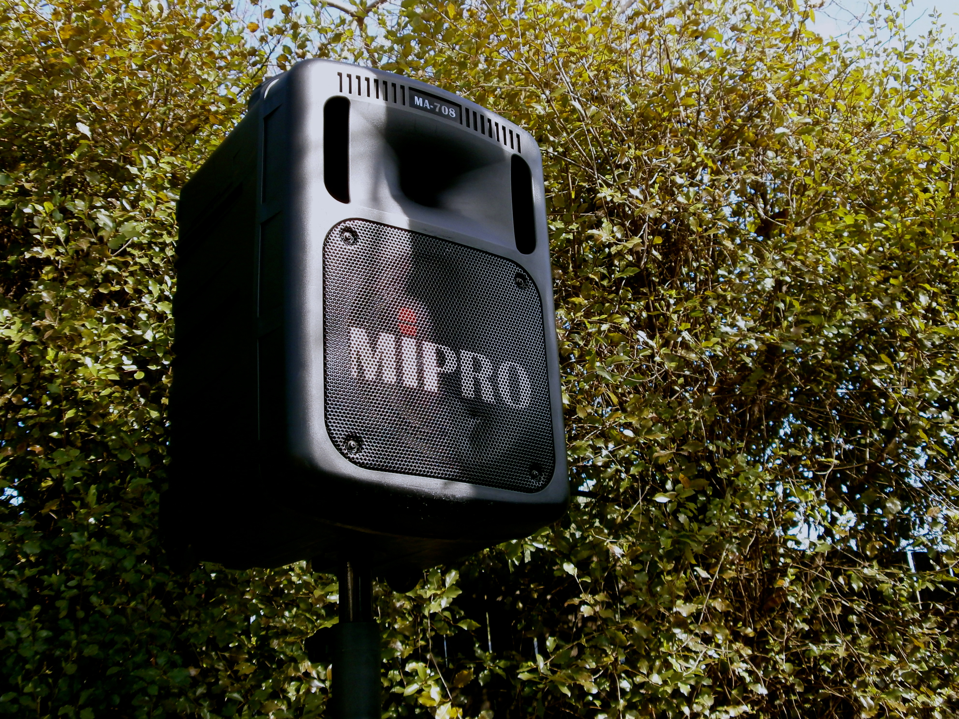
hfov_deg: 41.2
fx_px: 1274
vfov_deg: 31.5
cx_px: 480
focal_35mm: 46
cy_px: 360
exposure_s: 1/160
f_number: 3.8
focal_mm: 8.1
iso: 100
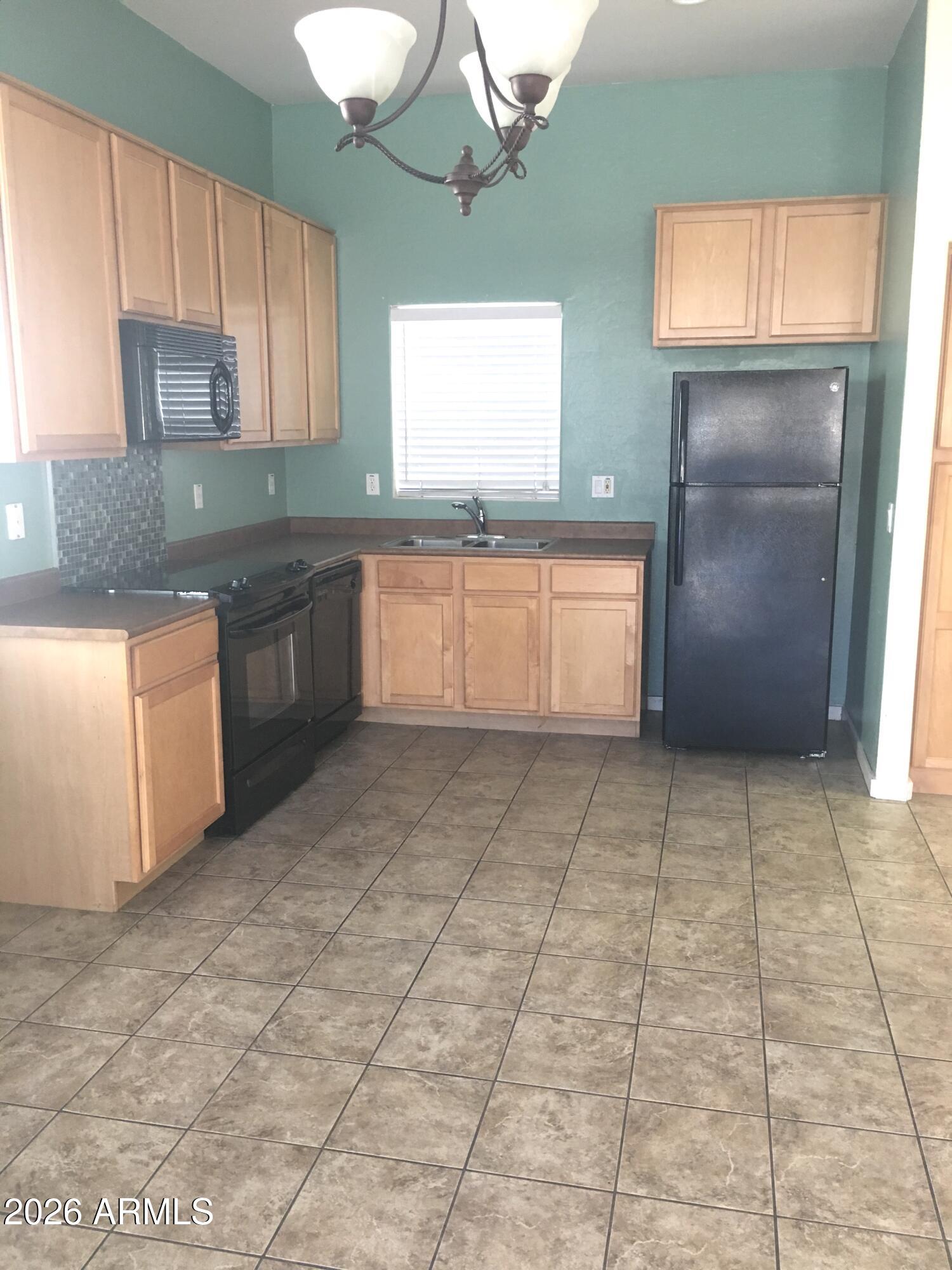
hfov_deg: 48.2
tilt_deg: -11.4
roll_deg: -0.2
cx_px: 476
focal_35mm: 29
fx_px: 1063
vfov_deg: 61.7
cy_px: 635
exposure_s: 1/30
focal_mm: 4.15
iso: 100
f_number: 2.2
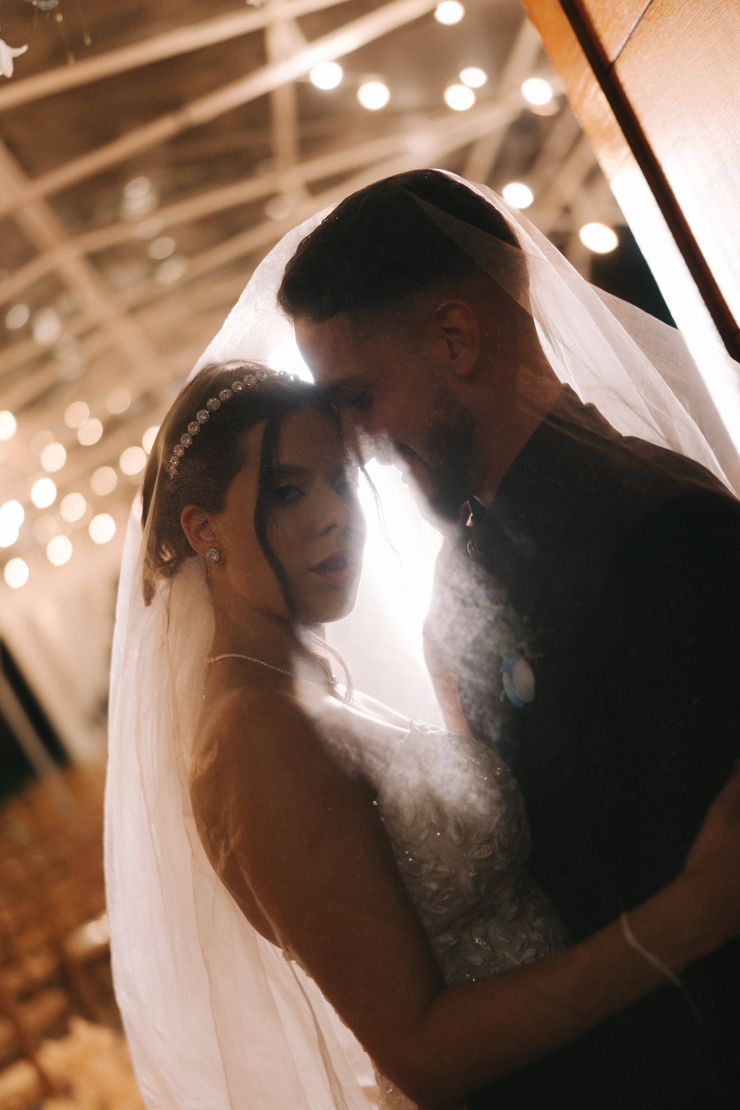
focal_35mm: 42
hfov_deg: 31.8
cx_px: 420
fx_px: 1295
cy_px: 649
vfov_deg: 46.2
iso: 1000
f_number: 1.2
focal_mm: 35
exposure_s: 1/250
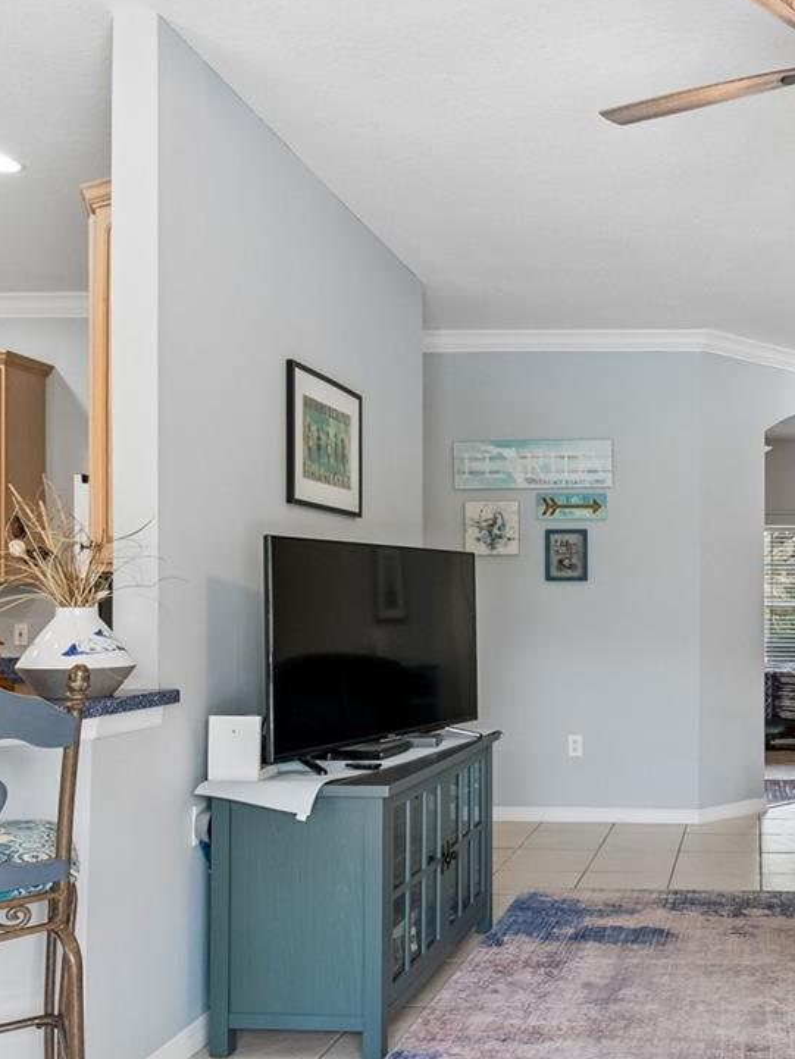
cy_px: 585
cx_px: 726
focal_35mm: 32
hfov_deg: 40.6
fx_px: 980
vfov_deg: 56.7
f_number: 7.1
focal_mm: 10
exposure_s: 1/13
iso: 100
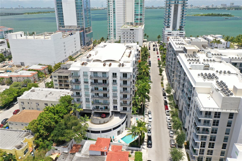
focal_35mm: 28
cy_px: 80
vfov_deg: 46.4
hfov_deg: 65.5
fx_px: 188
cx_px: 121
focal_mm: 10.26
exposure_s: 1/80
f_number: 4
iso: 100
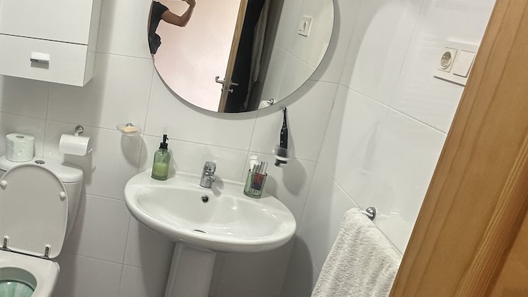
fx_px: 462
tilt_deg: -15.2
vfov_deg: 35.6
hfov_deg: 53.6
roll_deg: -6.1
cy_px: 135
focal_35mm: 33
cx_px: 74
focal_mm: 2.22
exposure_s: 1/50
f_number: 2.2
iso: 200
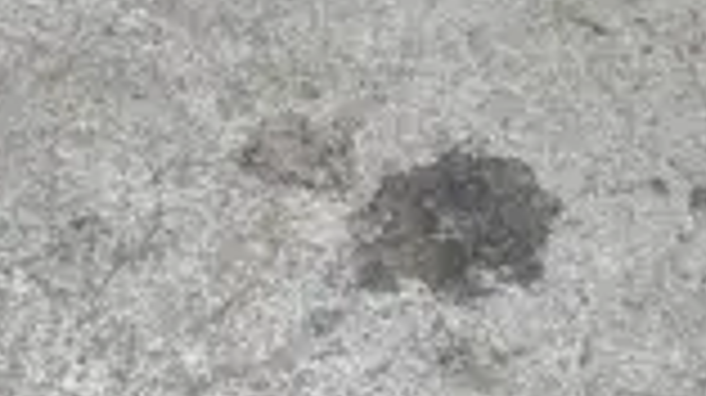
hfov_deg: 7.3
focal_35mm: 284
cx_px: -643
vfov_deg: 4.2
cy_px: 675
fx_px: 5312
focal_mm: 20
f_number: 4.5
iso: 250
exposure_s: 1/60
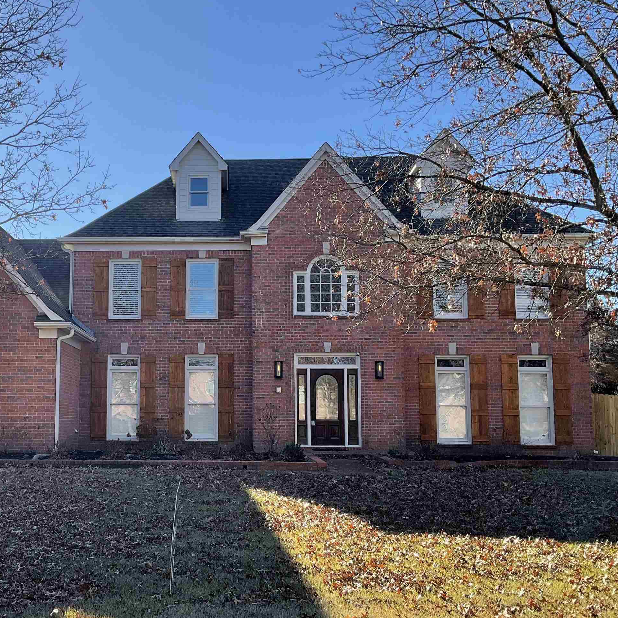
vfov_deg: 40.9
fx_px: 828
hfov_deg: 40.3
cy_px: 342
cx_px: 193
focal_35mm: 41
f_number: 1.8
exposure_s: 1/997
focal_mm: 3
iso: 25
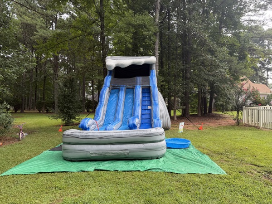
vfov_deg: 56.8
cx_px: 136
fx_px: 189
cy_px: 102
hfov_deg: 71.6
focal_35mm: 24
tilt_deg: +2.4
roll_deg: -0.3
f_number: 1.78
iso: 80
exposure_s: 1/649
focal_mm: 6.76
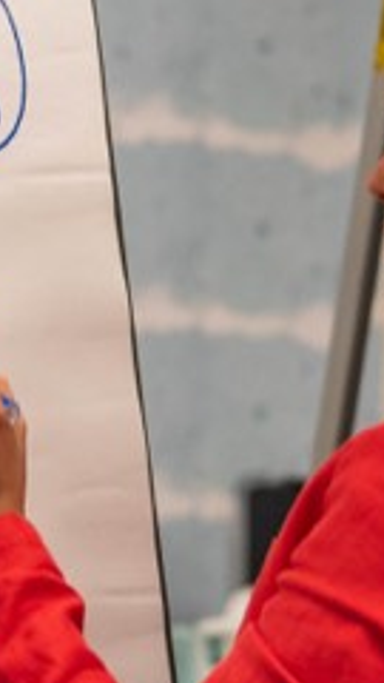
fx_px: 3838
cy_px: 306
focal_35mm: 212
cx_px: 65
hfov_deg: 5.7
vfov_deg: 10.2
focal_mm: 54
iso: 2500
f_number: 2.2
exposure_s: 1/250
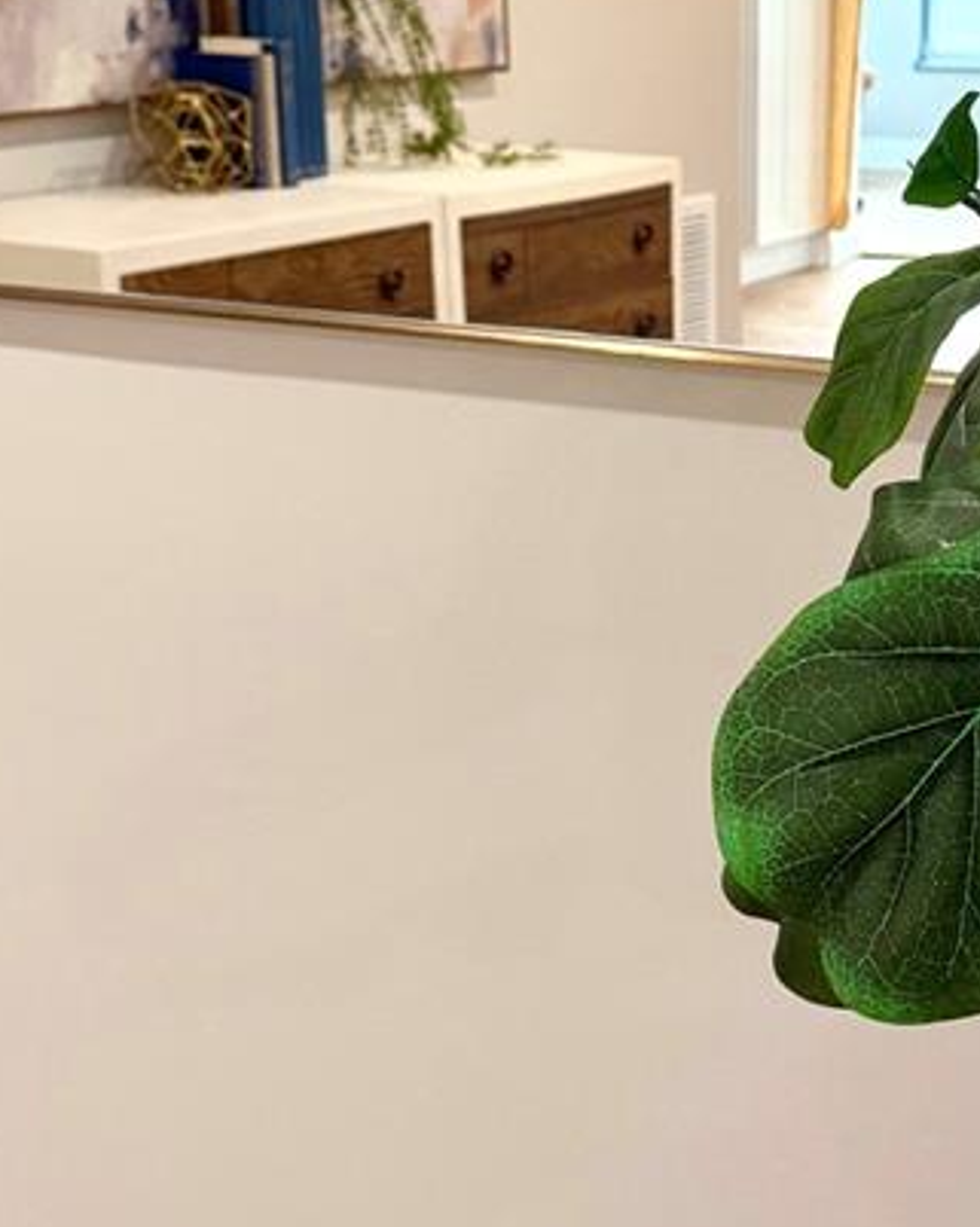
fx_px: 2541
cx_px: 669
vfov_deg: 26.6
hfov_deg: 21.7
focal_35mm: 70
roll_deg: -0.3
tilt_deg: -6.5
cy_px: 226
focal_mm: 6.76
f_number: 1.78
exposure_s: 1/120
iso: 320
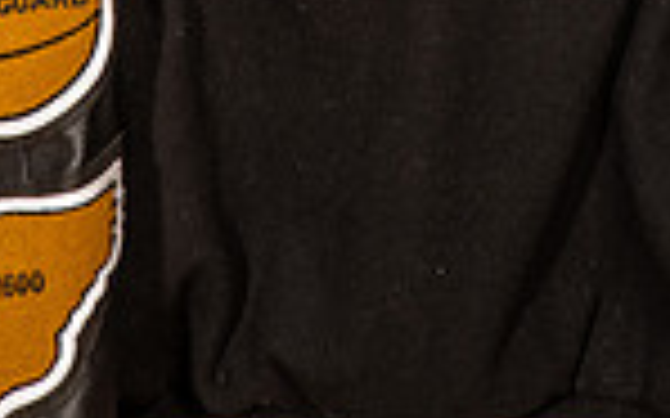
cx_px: 450
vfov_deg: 5.8
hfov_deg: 9.7
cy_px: -566
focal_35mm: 216
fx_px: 3943
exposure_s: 1/320
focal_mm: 70
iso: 400
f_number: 7.1
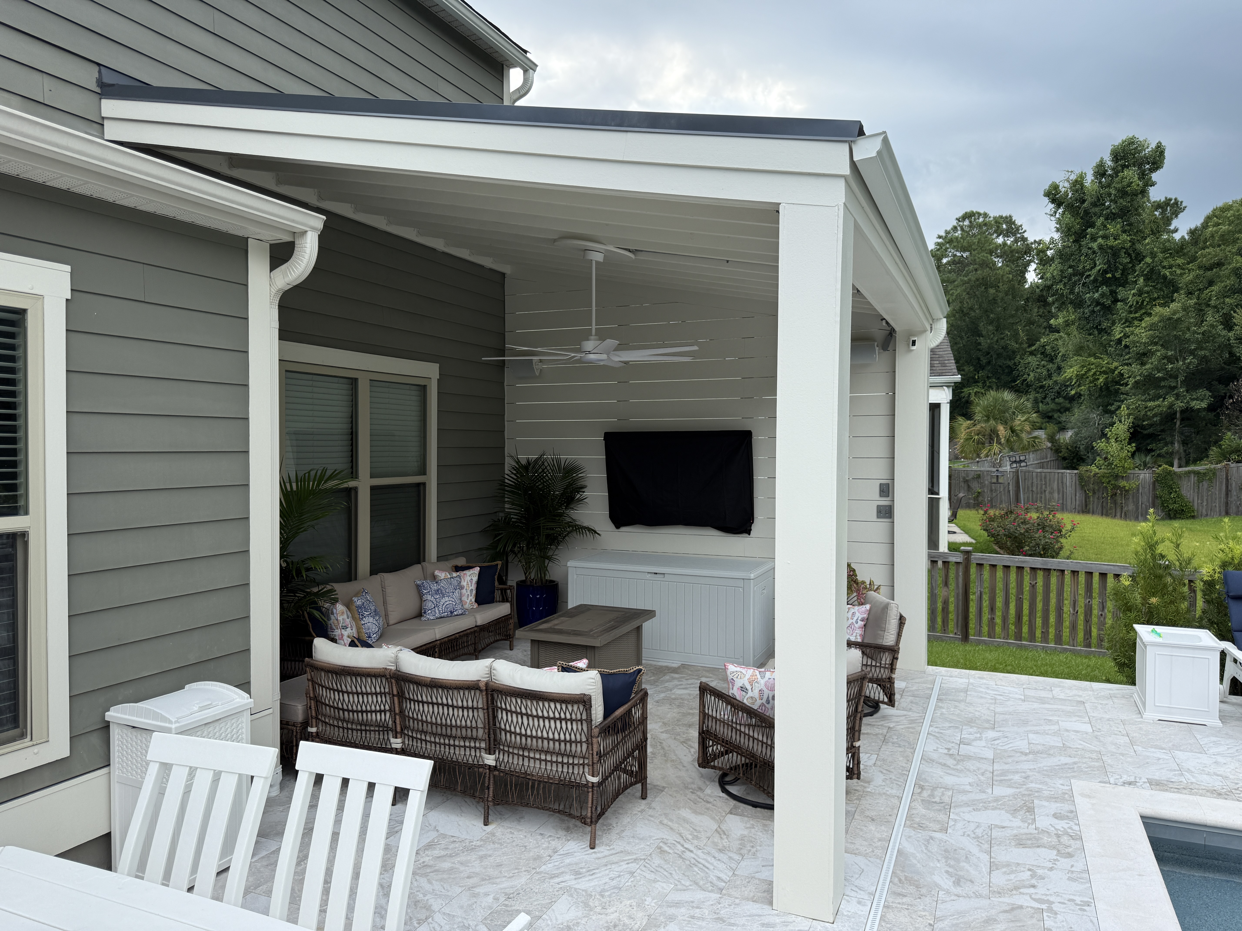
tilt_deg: -0.6
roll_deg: -0.1
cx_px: 621
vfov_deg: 56.8
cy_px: 466
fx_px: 861
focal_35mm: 24
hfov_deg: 71.6
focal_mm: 6.76
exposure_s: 1/1060
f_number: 1.78
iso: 80
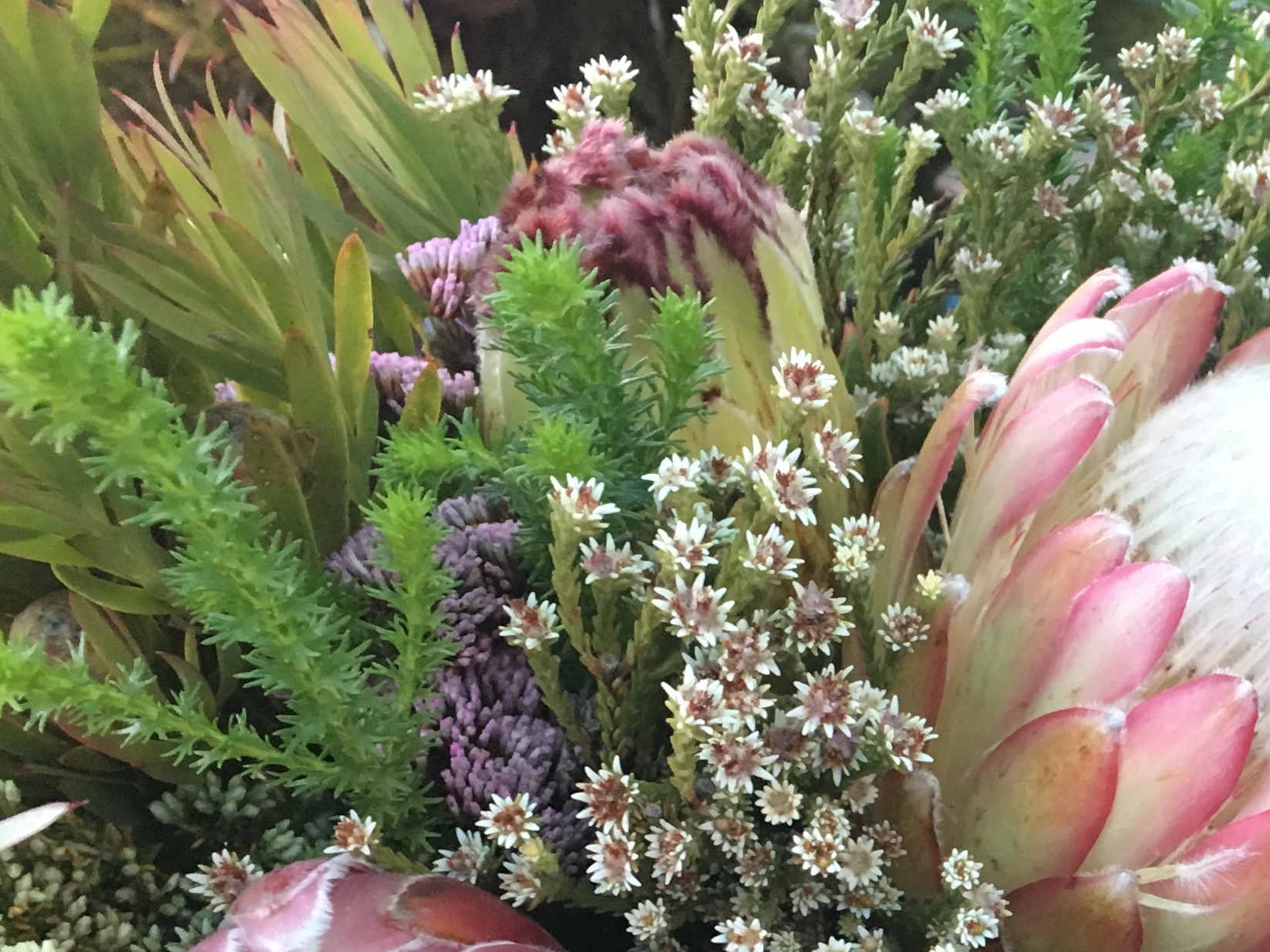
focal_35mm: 71
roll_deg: +1.6
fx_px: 2605
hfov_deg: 25.4
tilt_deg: -30.1
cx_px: 1400
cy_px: 975
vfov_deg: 20.0
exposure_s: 1/33
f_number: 2.2
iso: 125
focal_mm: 4.15
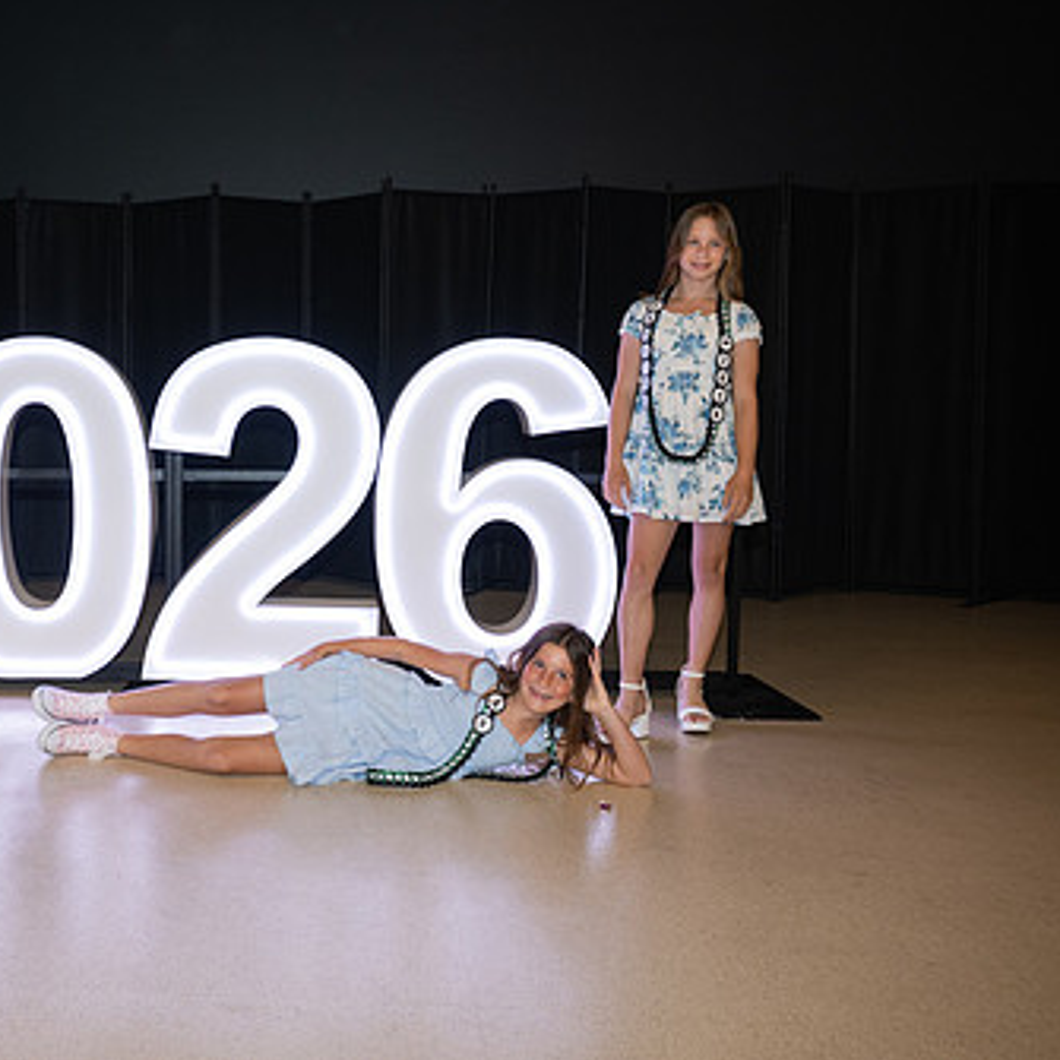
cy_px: 454
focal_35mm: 40
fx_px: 1386
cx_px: 237
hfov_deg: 40.4
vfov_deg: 41.8
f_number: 5
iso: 800
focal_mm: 27
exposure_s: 1/125
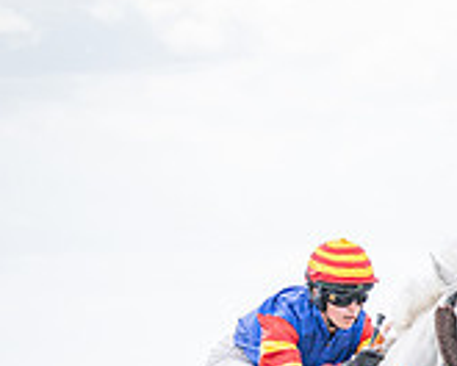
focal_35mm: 442
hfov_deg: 4.4
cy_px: 419
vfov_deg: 3.5
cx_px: 200
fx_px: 5978
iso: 400
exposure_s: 1/1600
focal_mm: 70
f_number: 4
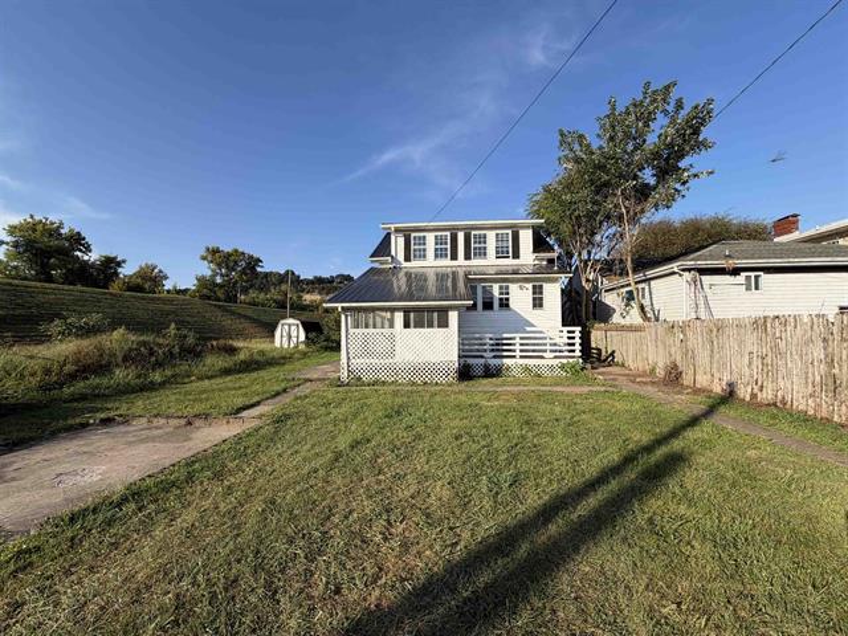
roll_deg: +0.6
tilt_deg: +2.3
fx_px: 343
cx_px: 424
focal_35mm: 14
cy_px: 318
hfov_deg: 102.1
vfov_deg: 85.7
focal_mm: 2.22
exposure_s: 1/770
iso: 25
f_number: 2.2
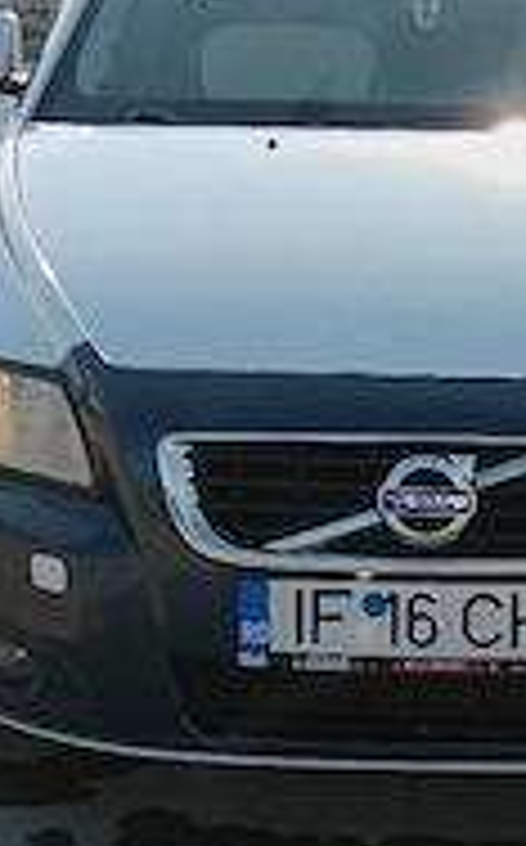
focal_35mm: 97
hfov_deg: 13.4
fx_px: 2232
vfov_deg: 21.4
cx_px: 418
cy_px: 374
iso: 100
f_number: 1.9
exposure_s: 1/833
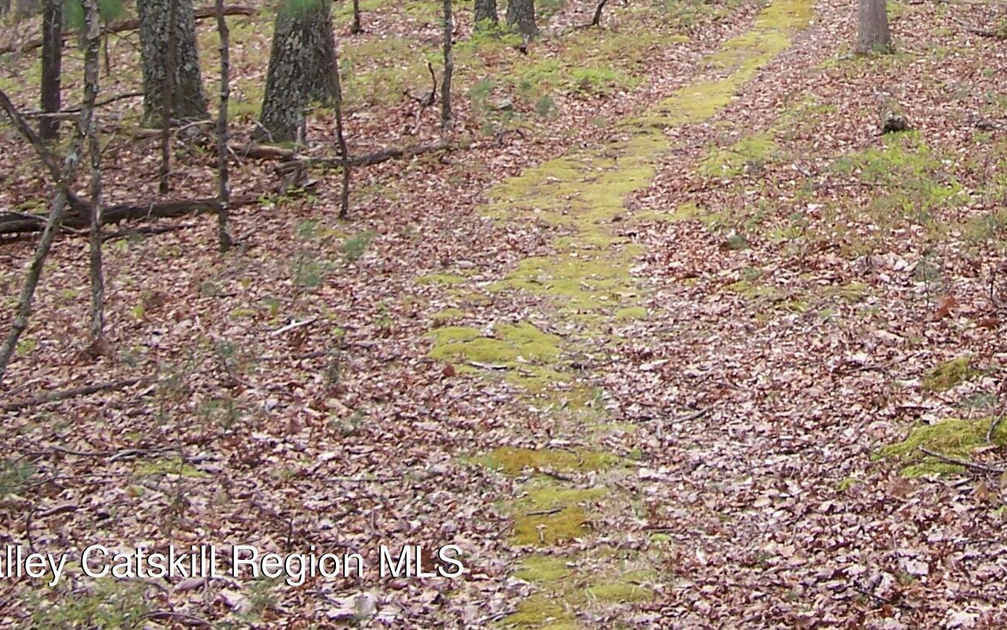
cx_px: 815
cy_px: -138
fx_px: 2251
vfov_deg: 15.3
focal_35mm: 82
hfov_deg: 24.8
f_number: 2.8
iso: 80
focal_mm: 6.3
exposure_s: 1/250
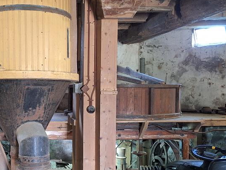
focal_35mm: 47
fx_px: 307
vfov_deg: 30.7
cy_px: 110
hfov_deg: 38.3
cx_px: 33
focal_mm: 5.54
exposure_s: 1/33
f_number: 1.8
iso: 320
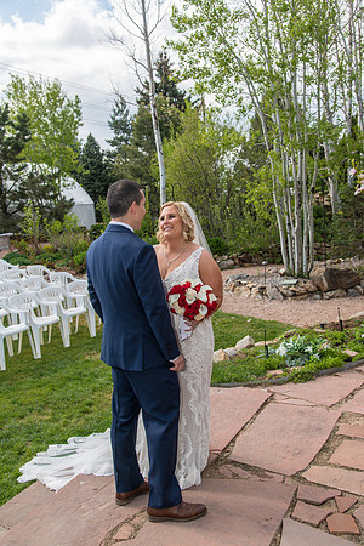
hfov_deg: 37.9
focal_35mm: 35
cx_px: 182
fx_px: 531
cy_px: 273
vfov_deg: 54.4
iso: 80
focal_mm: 35
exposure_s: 1/160
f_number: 6.3
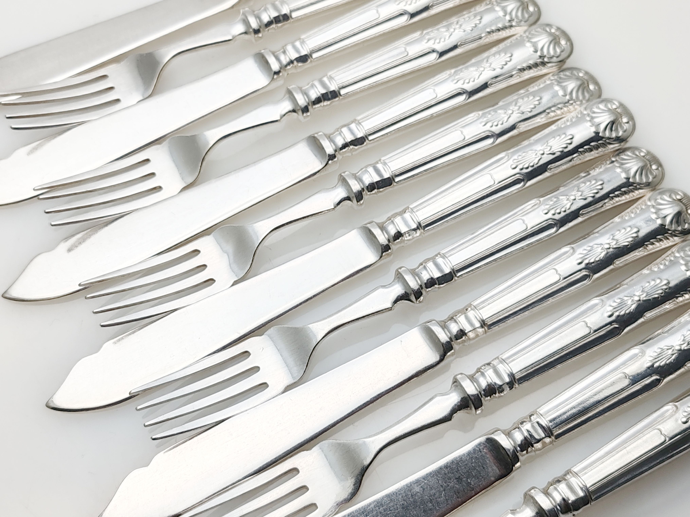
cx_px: 345
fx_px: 937
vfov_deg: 30.9
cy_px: 258
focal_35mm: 47
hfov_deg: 40.4
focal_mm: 6.12
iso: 50
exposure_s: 1/160
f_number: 1.9
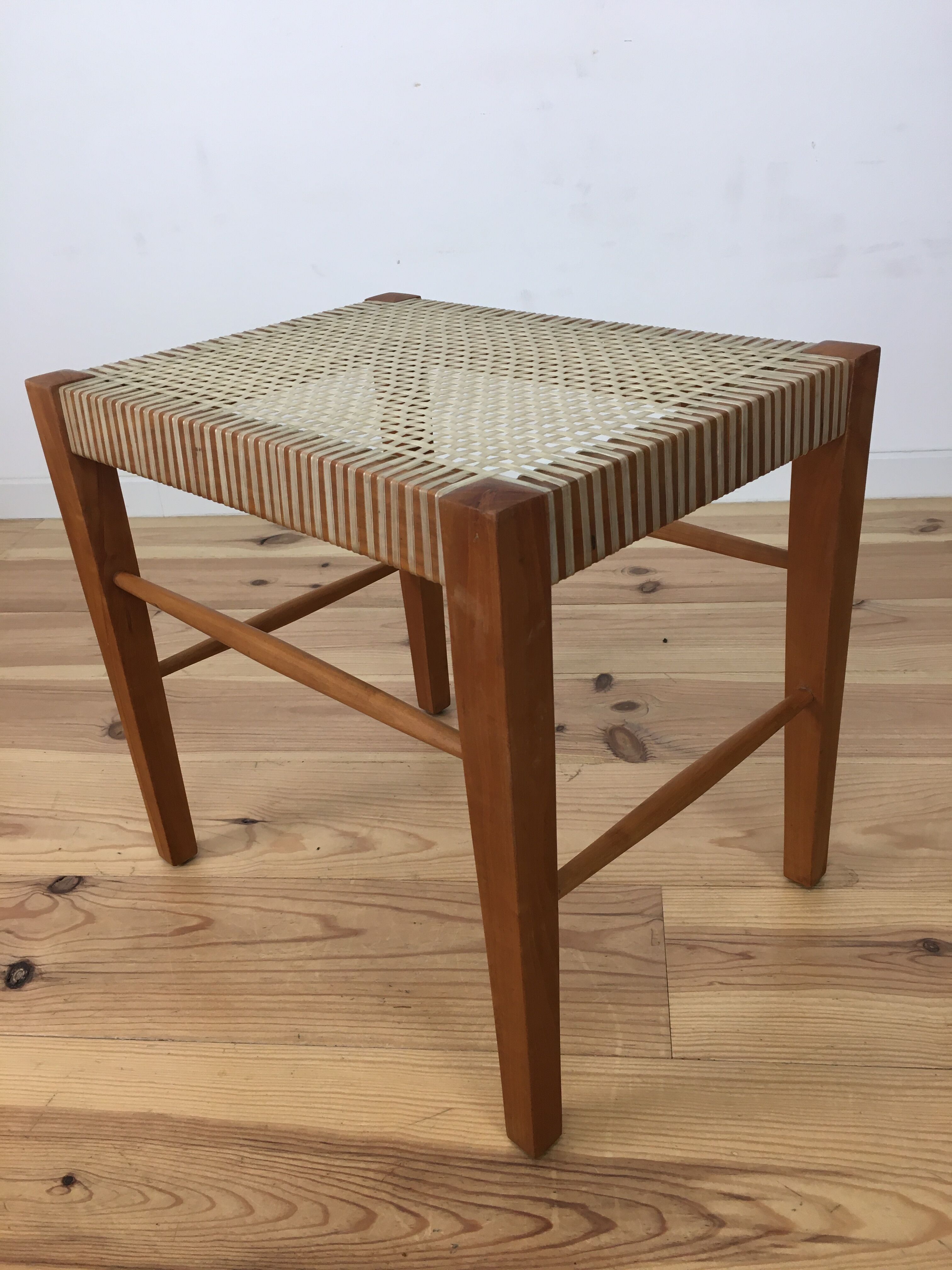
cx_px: 476
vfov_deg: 61.7
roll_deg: +4.2
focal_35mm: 29
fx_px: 1063
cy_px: 635
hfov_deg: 48.2
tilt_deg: -27.8
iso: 25
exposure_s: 1/33
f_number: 2.2
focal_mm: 4.15
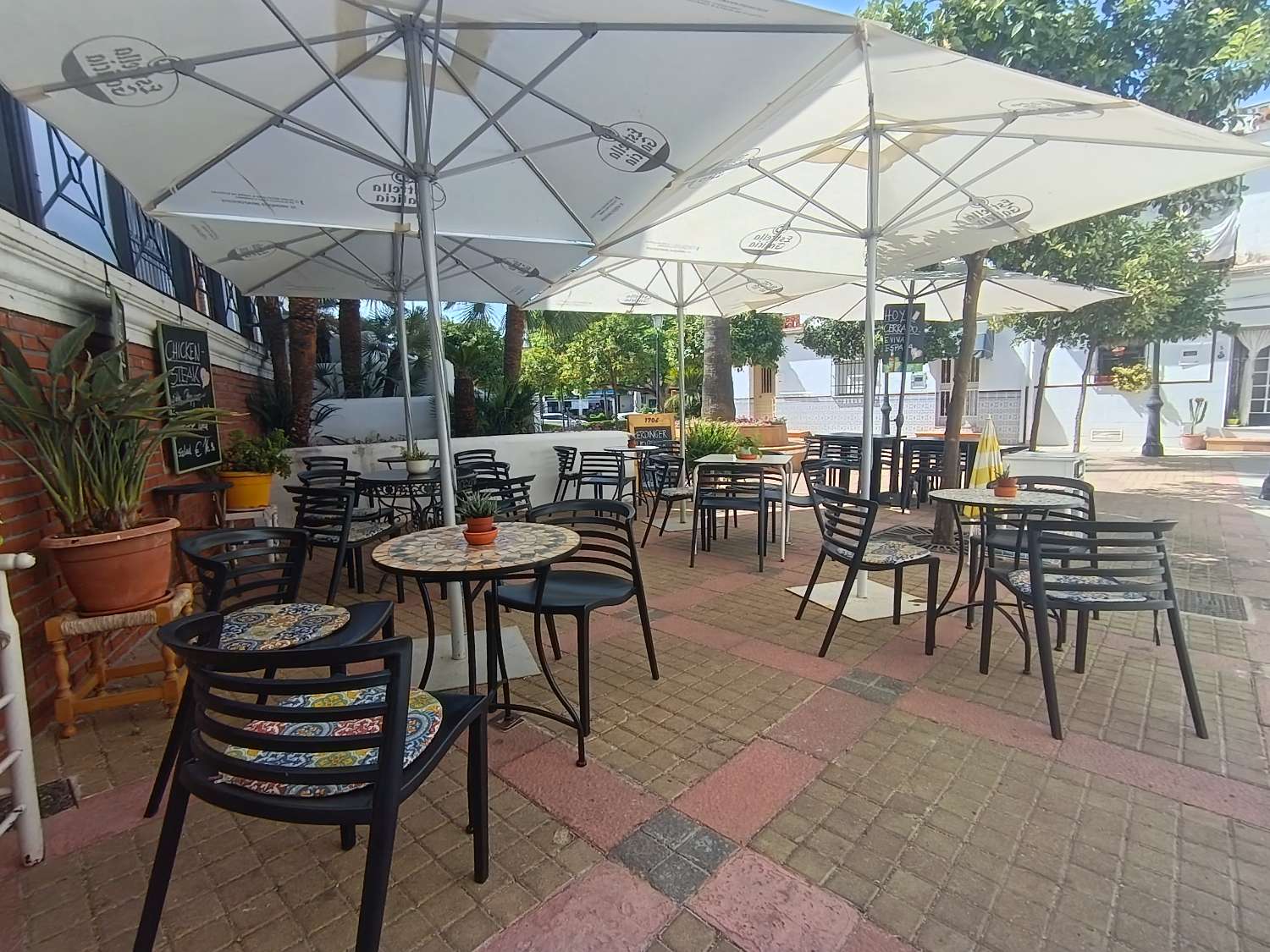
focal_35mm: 17
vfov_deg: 74.7
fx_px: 624
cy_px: 476
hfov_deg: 91.0
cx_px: 635
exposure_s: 1/352
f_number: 2.2
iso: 100
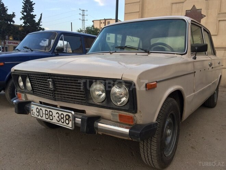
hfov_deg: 61.7
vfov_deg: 48.2
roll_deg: -0.9
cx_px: 113
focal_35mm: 29
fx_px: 189
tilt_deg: -7.3
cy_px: 85
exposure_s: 1/100
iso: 40
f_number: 2.2
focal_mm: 4.15
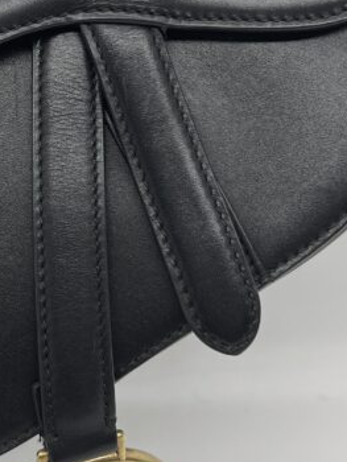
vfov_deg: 25.5
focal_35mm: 76
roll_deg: +4.4
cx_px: 33
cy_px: 141
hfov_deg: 19.1
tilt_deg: -31.7
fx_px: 1015
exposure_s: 1/151
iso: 32
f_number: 1.5
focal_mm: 5.7
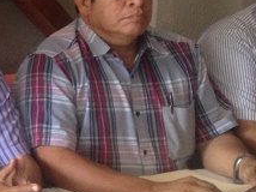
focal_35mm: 131
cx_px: -175
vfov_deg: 11.3
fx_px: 968
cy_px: 58
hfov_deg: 13.8
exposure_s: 1/20
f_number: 2.4
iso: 160
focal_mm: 4.28
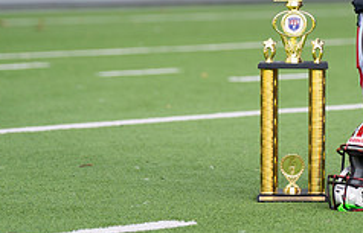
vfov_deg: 4.5
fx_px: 2942
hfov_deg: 7.0
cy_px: -42
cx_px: 424
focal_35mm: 295
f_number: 2.8
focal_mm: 108
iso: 100
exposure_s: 1/400
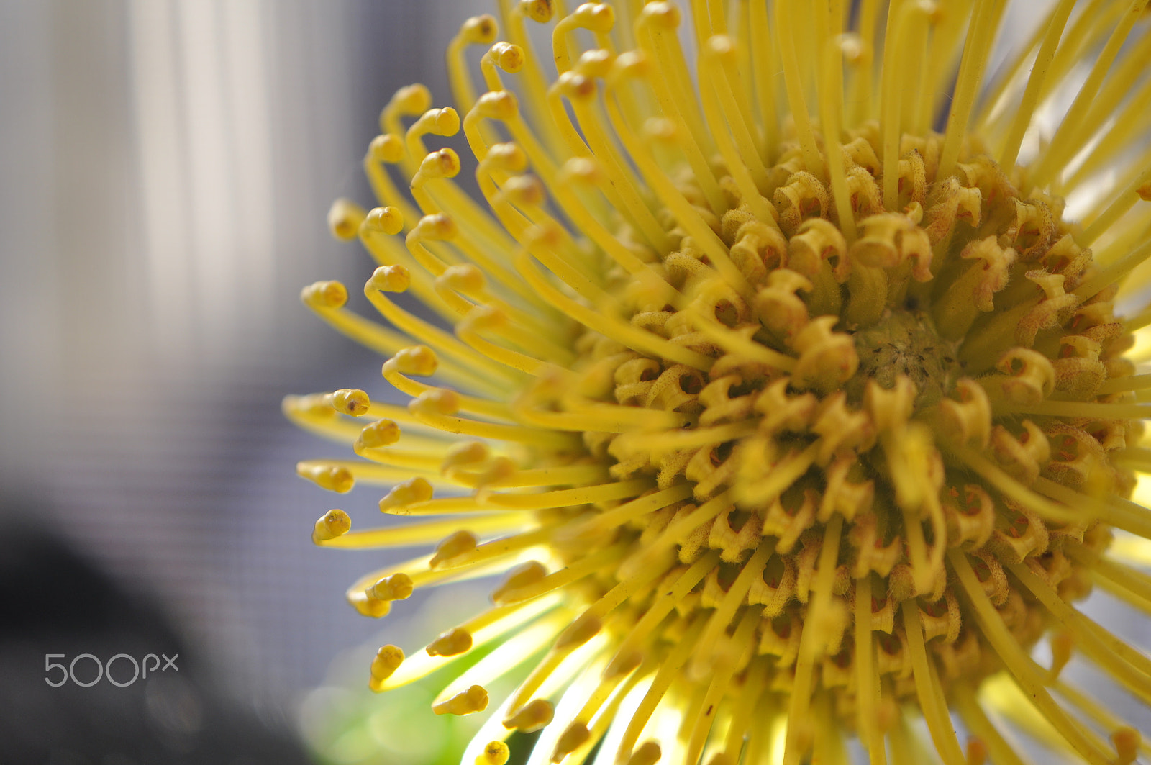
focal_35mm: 128
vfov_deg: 10.7
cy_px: 382
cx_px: 576
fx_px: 4072
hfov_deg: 16.1
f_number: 3.8
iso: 200
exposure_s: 1/100
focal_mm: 85
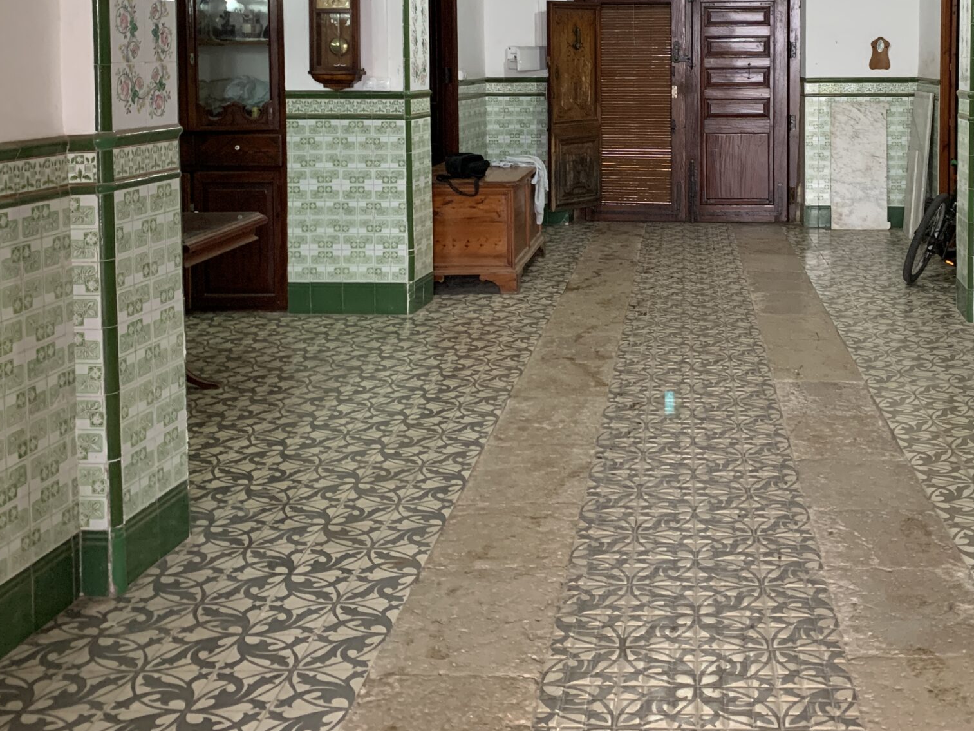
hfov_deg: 42.2
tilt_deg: -3.8
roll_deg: -0.5
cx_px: 675
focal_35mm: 44
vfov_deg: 32.0
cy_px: 150
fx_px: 1238
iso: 320
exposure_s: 1/50
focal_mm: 4.25
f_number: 1.8
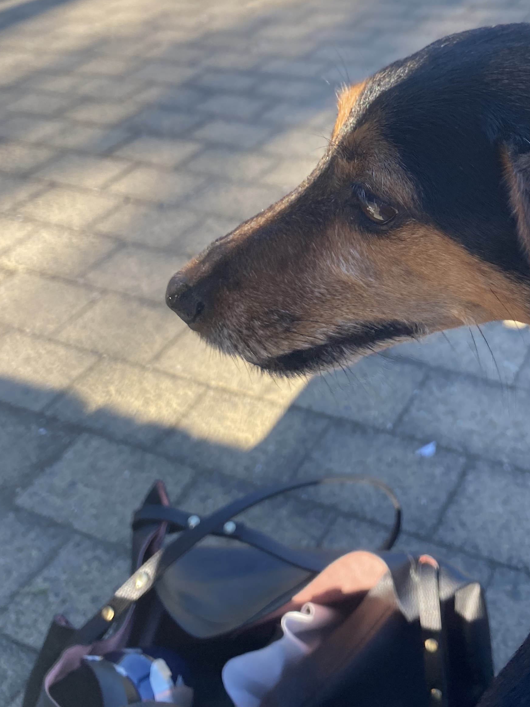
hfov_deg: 31.7
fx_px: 919
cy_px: 163
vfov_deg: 40.7
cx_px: 381
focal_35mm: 45
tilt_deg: -22.9
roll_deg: +4.1
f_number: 1.8
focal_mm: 4.25
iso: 32
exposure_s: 1/431
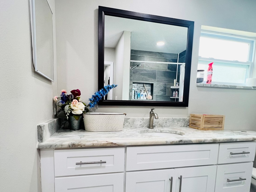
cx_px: 123
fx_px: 140
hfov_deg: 84.6
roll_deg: -1.2
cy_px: 121
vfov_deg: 67.5
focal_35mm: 19
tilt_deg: -6.9
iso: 160
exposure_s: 1/120
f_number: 1.8
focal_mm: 1.57
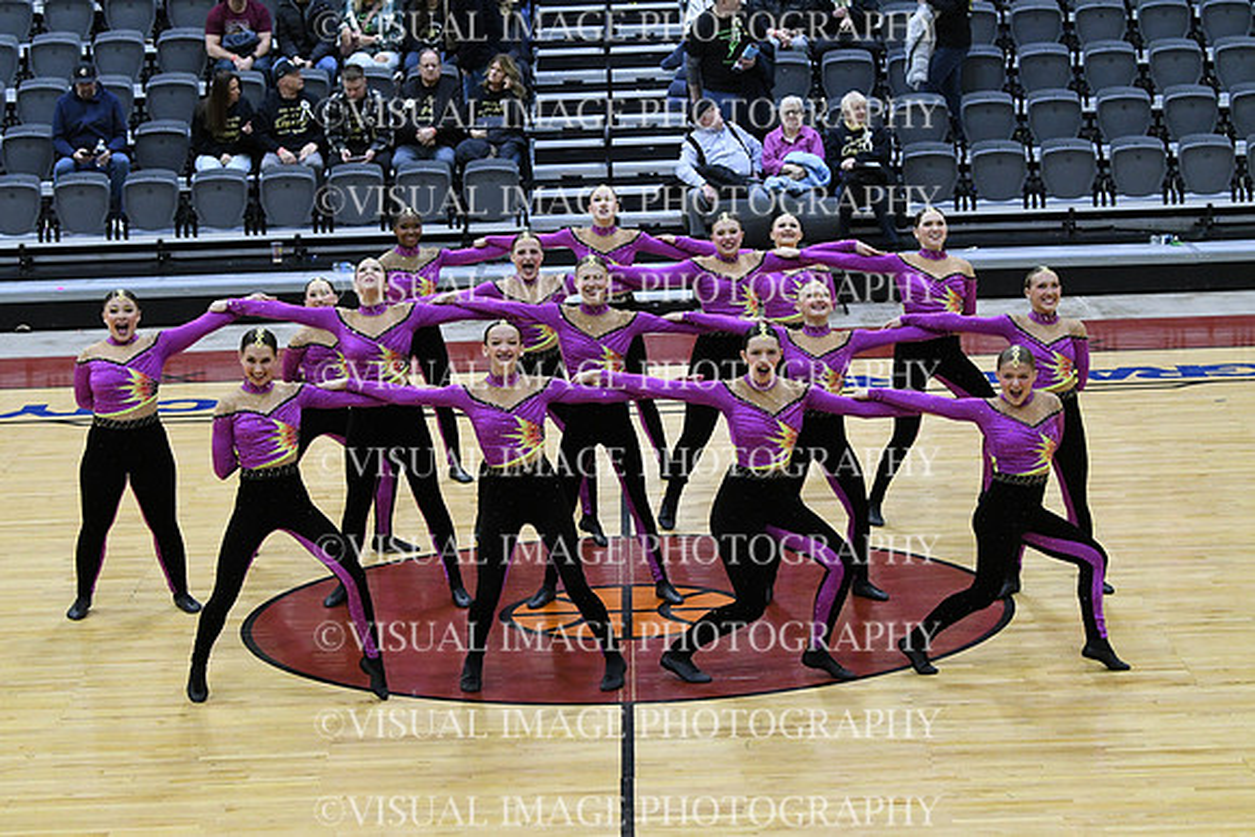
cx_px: 628
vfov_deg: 13.0
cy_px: 418
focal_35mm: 105
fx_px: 3661
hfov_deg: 19.5
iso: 5000
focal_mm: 70
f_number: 4
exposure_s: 1/400
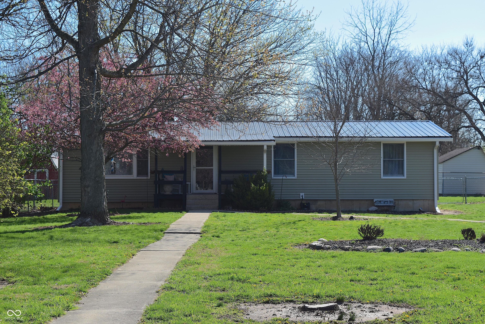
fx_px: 970
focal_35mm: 72
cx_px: 242
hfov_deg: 28.1
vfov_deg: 18.9
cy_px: 162
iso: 200
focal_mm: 48
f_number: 9
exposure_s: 1/400
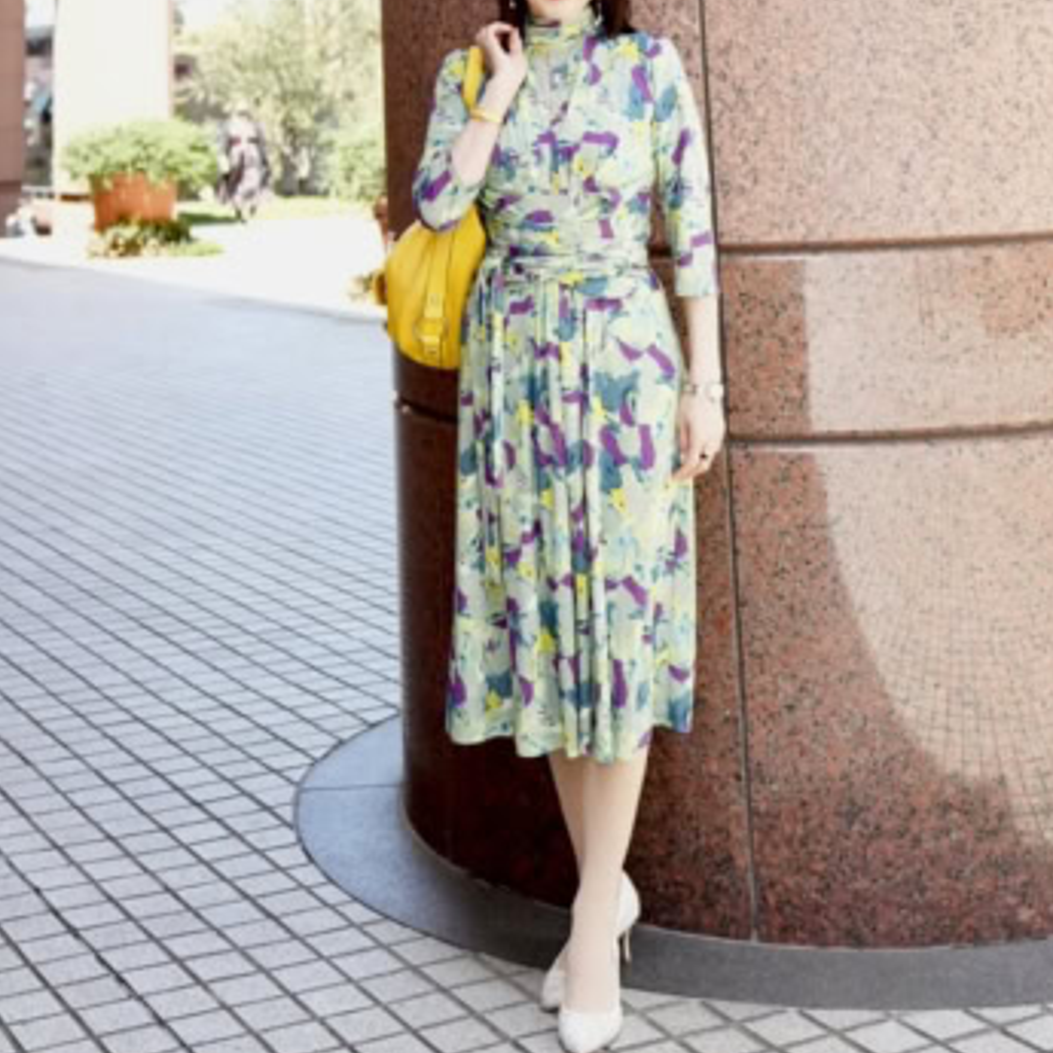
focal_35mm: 58
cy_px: 360
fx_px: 1996
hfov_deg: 29.6
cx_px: 528
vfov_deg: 29.4
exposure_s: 1/4098
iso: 8000
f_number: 2.8
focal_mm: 30
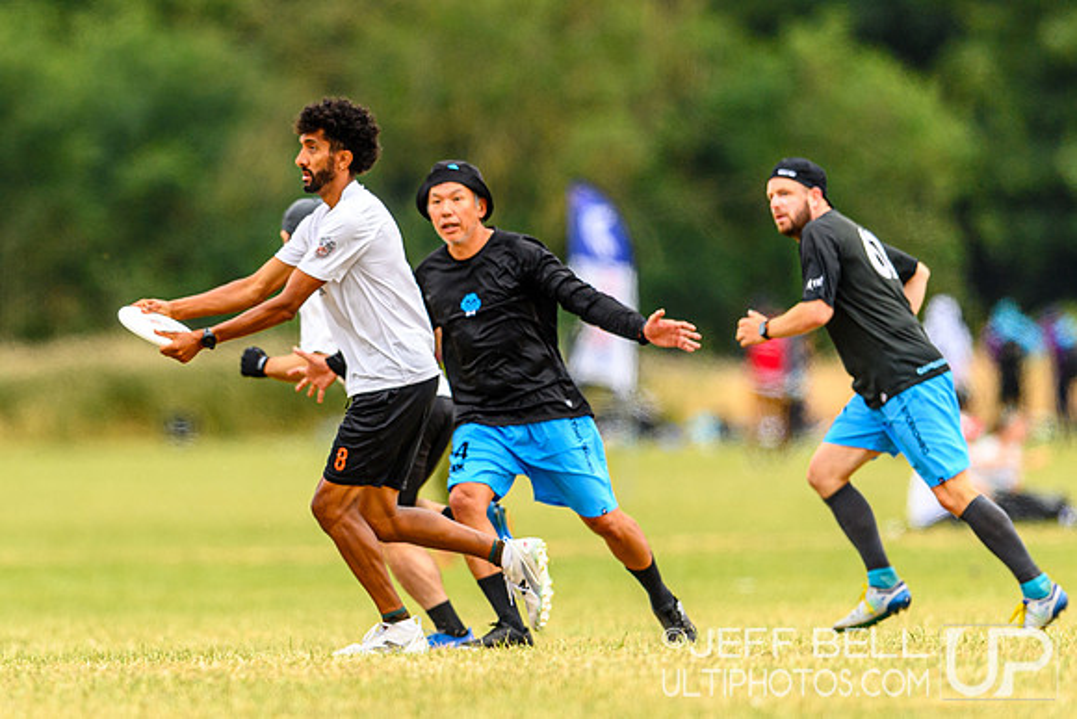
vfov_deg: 1.7
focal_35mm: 802
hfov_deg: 2.6
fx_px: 23986
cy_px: 343
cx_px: 362
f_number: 3.2
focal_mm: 400
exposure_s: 1/1250
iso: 110
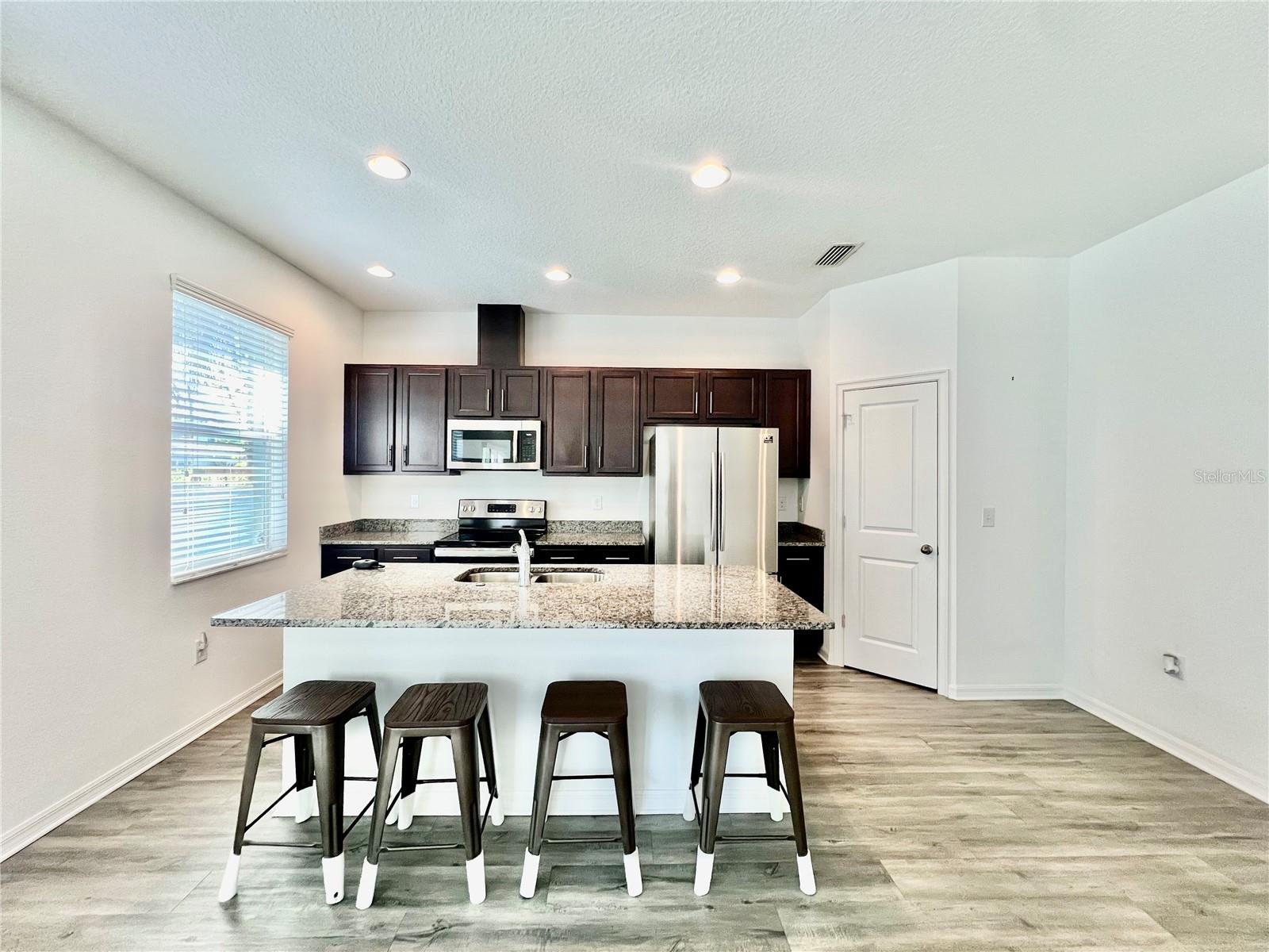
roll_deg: +0.3
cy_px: 476
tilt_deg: -1.0
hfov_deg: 106.2
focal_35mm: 13
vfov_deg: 89.9
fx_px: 477
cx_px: 634
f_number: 1.8
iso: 250
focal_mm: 1.57
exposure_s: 1/120
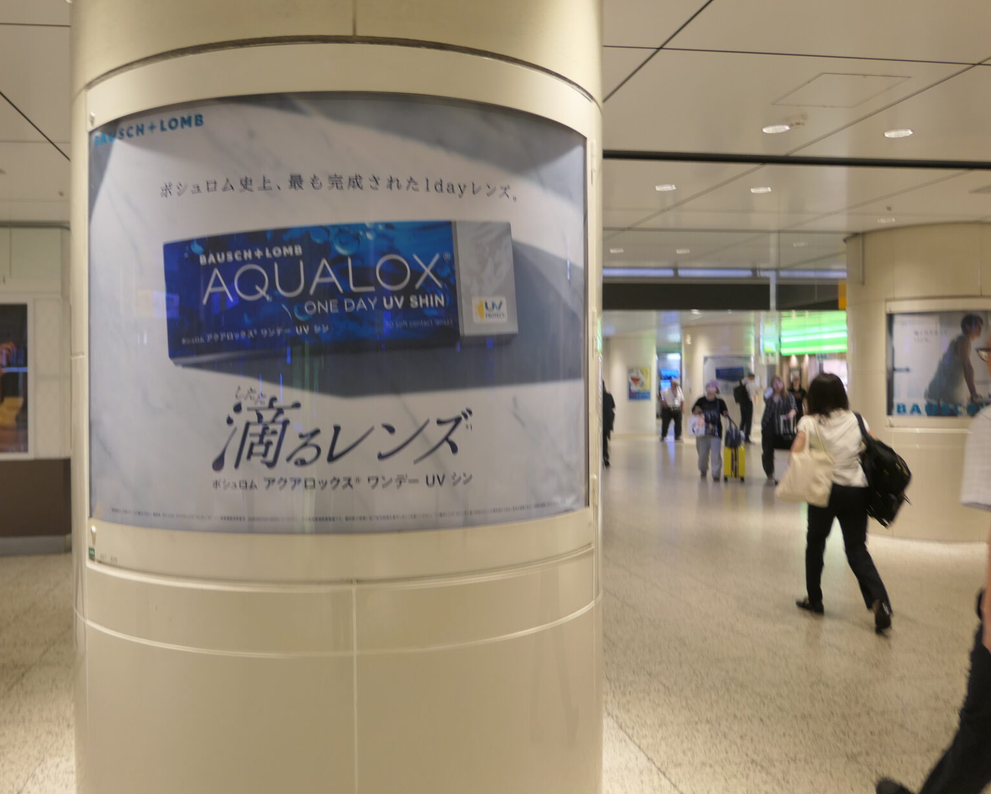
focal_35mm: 28
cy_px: 385
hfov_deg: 61.7
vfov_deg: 51.5
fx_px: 821
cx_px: 397
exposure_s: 1/100
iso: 125
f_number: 1.8
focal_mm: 8.8
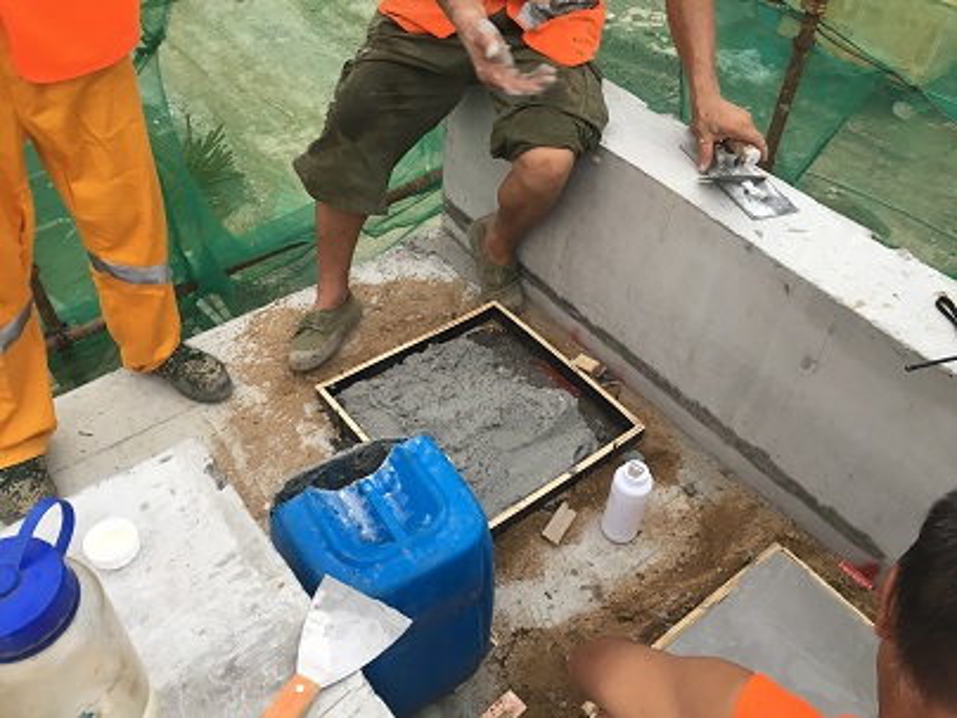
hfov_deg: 61.7
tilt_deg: -44.6
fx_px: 802
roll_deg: -3.6
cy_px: 359
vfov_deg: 48.2
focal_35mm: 29
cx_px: 478
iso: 32
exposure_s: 1/33
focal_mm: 4.15
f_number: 2.2
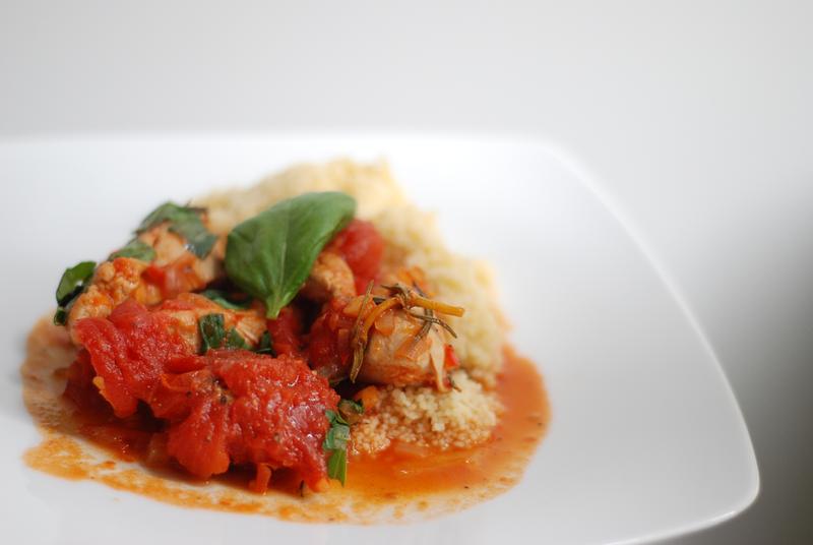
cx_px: 406
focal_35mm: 75
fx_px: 1696
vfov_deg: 18.2
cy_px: 272
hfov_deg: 27.0
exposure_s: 1/200
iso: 400
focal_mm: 50
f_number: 1.8
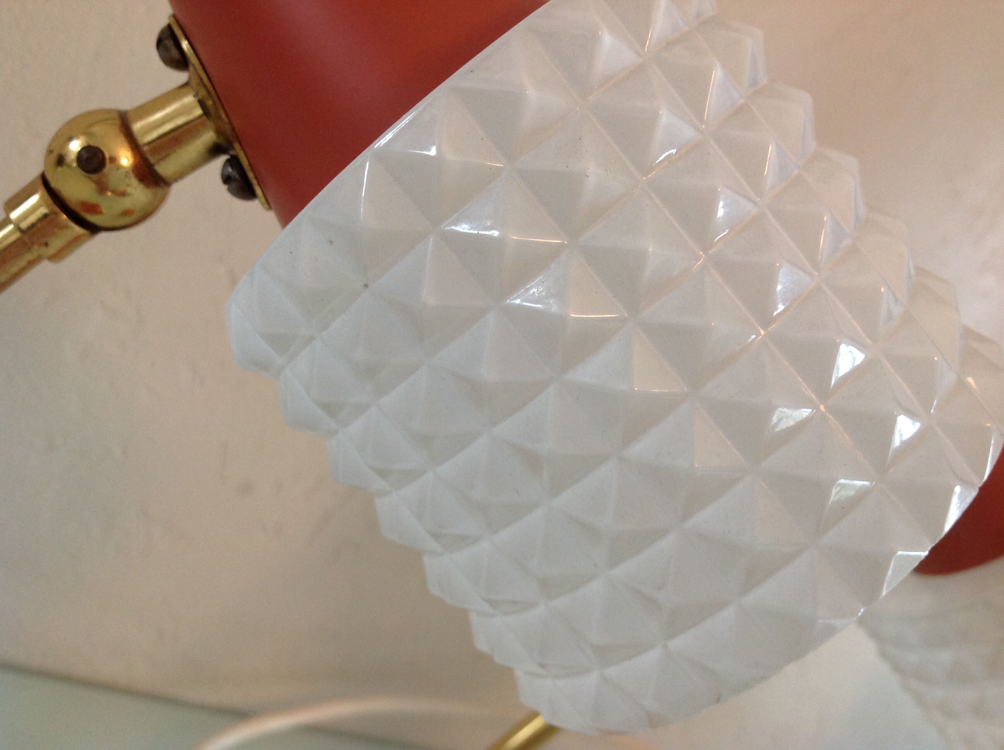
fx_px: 1014
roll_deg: -27.4
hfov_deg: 52.7
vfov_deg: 40.6
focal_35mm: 35
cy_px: 375
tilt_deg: -2.0
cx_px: 502
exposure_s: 1/15
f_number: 2.4
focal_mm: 4.28
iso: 100
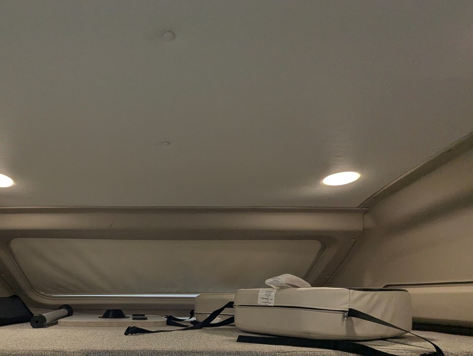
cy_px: 265
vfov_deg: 54.4
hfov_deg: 69.6
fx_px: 328
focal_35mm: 24
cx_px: 159
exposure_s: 1/114
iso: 86
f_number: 2.2
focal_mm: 2.35
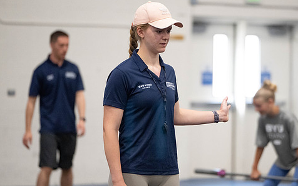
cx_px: 189
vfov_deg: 6.4
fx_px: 1664
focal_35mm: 205
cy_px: 100
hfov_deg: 10.2
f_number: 2.8
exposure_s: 1/320
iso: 8000
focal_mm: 150
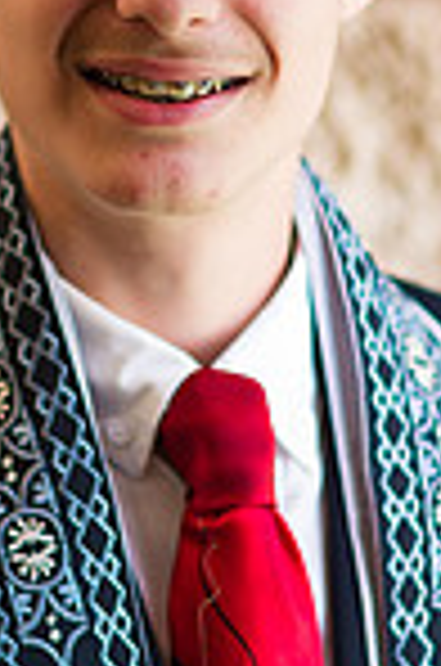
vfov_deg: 8.0
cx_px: 110
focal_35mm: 259
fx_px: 4781
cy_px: 338
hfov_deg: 5.3
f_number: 2
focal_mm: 85
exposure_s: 1/125
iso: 200
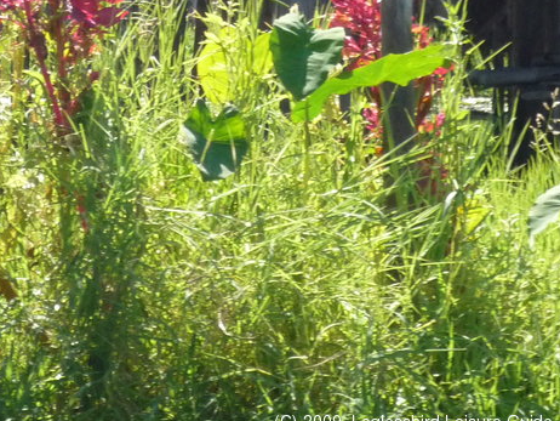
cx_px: 80
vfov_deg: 7.9
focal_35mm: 187
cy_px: 69
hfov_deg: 10.5
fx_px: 3027
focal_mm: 13.2
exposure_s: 1/500
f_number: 4.9
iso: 250
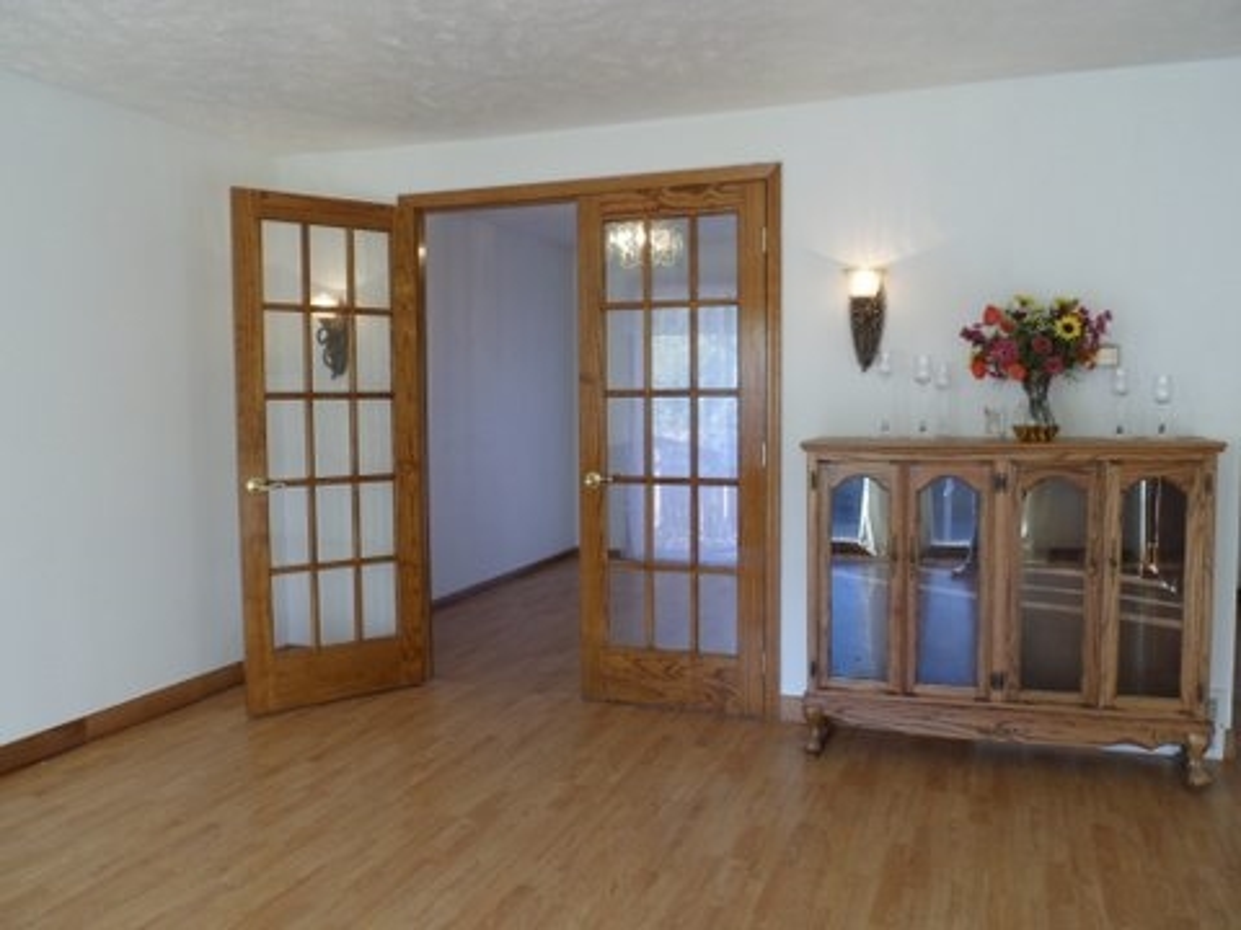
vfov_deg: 51.4
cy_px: 465
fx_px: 968
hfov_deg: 65.3
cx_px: 620
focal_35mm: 27
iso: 100
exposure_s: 1/30
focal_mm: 4.9
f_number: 3.3
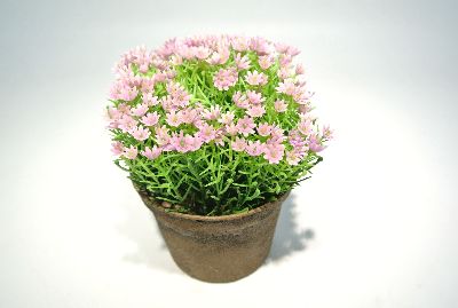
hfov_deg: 48.3
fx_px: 510
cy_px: 154
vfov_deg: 33.6
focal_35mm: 40
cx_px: 229
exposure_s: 1/125
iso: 400
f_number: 4.2
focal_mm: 15.1
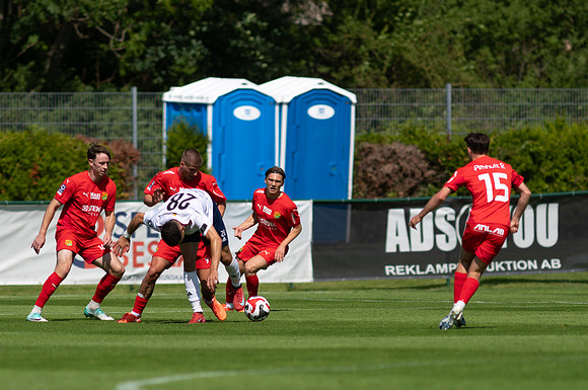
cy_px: 251
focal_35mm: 578
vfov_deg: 2.4
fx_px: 9425
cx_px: 211
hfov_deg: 3.6
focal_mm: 300
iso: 100
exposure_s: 1/2500
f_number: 3.2
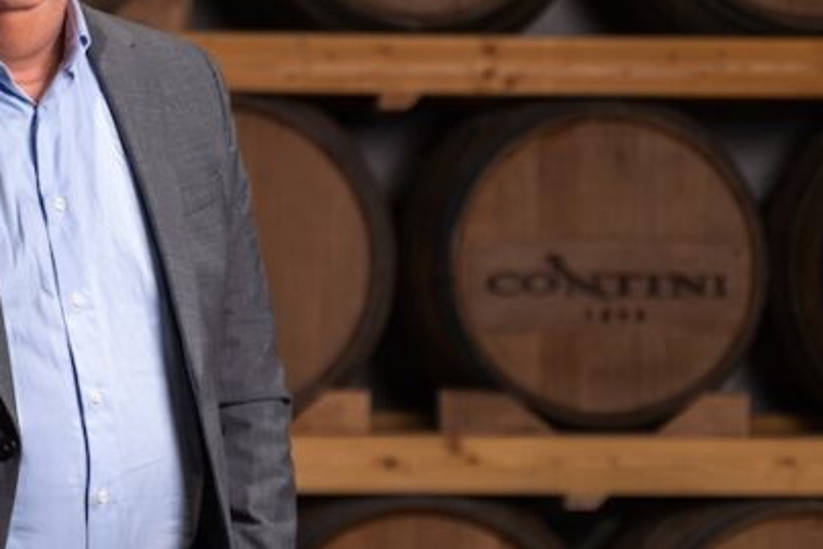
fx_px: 3659
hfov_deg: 12.7
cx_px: 110
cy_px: 205
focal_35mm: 160
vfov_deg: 8.6
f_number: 3.2
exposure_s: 1/100
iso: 160
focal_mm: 63
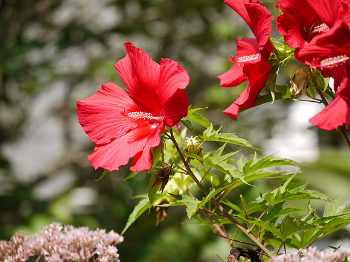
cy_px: 131
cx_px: 175
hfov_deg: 5.4
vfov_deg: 4.1
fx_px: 3701
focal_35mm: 366
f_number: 4.8
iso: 200
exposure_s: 1/500
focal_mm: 183
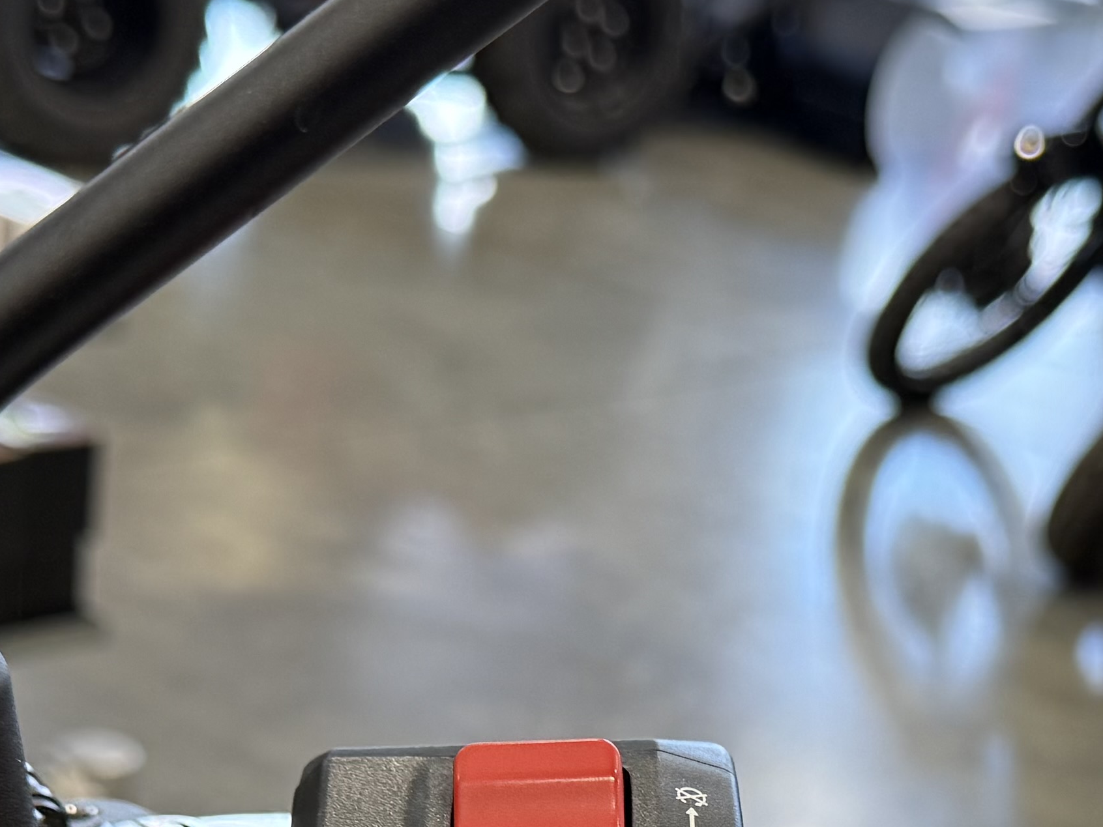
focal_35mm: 81
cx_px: 769
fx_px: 2581
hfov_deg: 24.0
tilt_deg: -28.2
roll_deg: -10.8
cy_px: 1068
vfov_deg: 17.1
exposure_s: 1/120
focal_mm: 6.76
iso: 160
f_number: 1.78
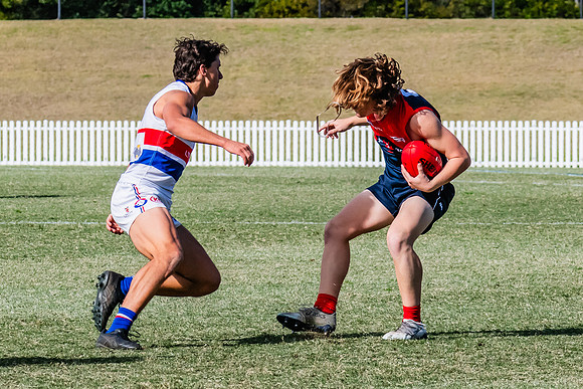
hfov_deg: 4.7
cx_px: 387
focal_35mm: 435
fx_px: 7051
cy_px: 176
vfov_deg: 3.2
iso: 800
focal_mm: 170
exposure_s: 1/1600
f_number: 10
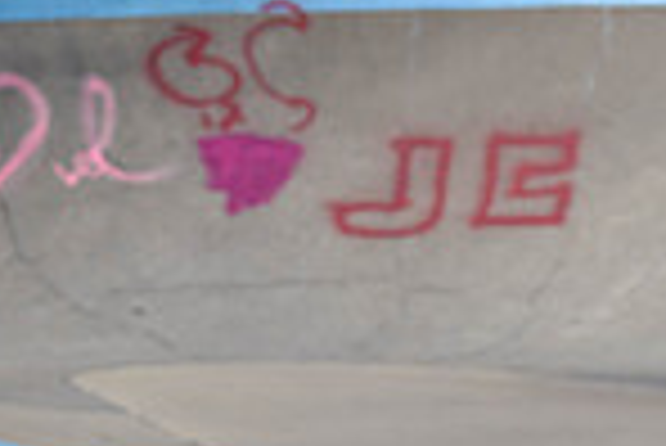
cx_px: -477
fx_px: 7611
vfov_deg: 3.4
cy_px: 367
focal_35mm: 411
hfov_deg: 5.0
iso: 200
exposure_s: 1/1000
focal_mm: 70
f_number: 8
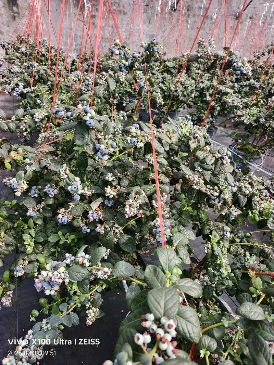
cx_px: 137
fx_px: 243
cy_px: 182
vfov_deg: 73.9
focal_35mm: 23
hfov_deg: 58.9
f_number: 1.75
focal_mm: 8.67
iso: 50
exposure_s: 1/2331
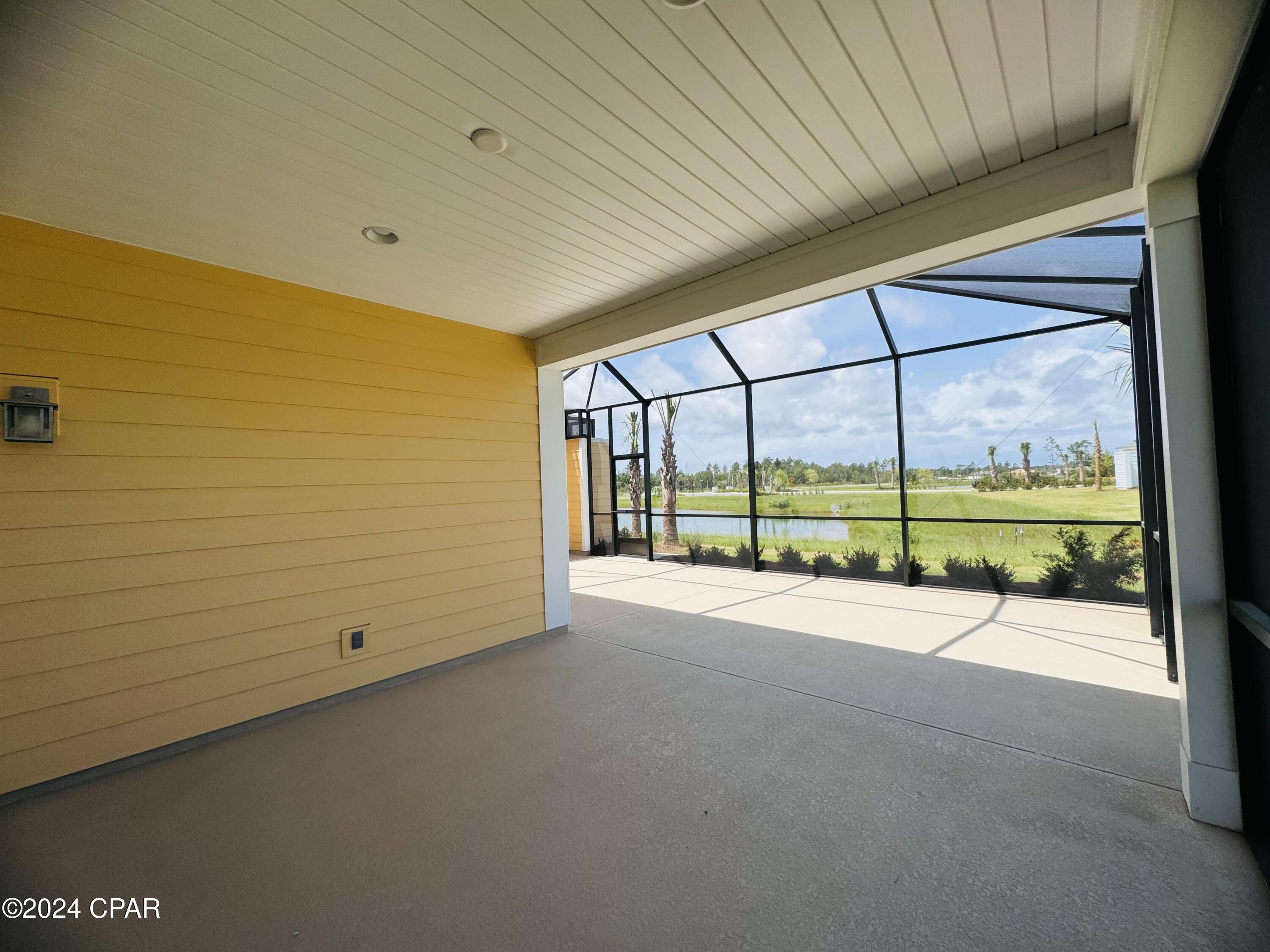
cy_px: 476
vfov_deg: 85.7
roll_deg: +2.1
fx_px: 514
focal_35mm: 14
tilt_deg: +2.2
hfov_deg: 102.1
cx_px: 635
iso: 40
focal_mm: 2.22
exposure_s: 1/944
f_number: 2.2
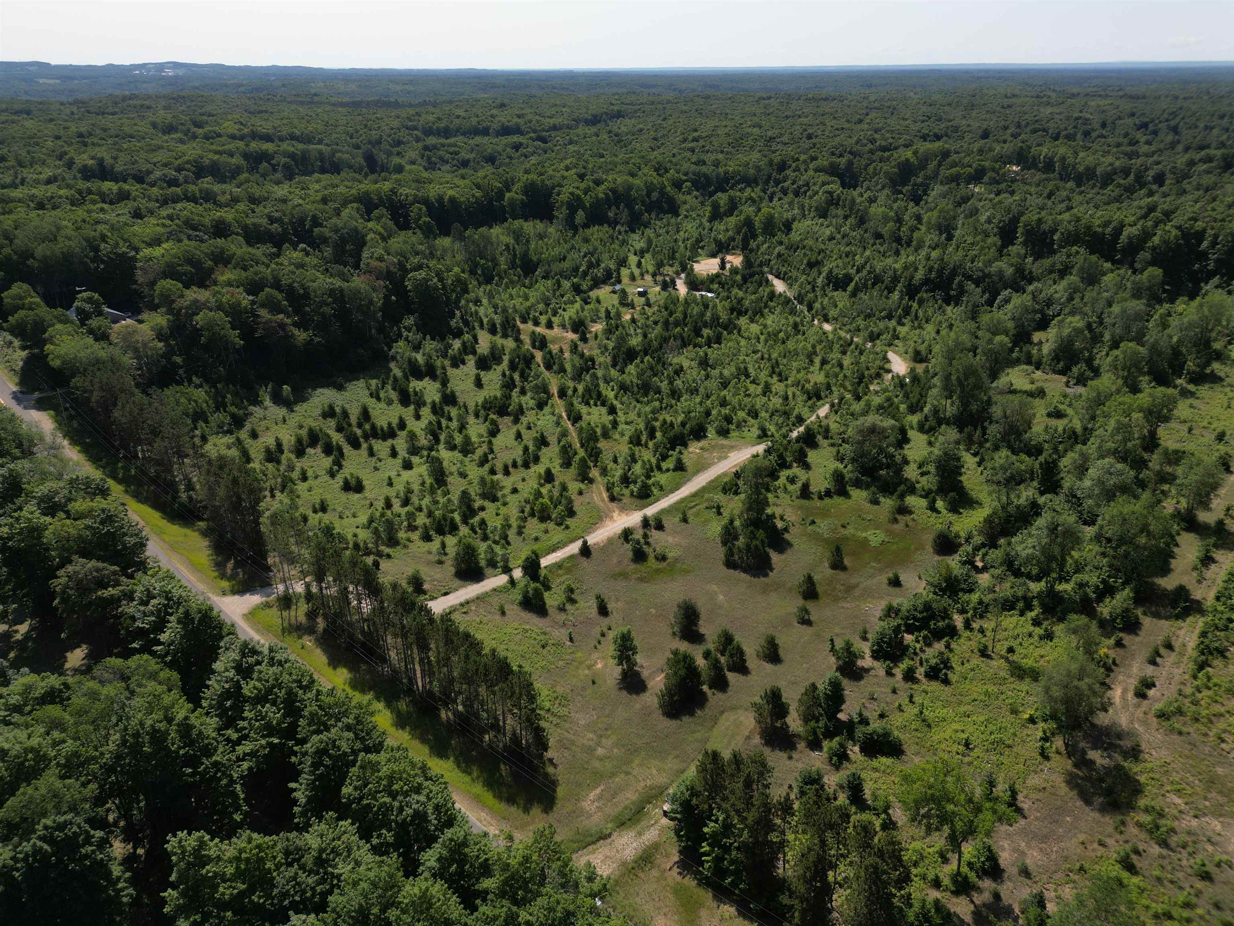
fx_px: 856
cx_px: 617
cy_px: 463
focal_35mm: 24
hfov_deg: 71.6
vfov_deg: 56.8
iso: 100
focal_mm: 6.72
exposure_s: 1/160
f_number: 1.7
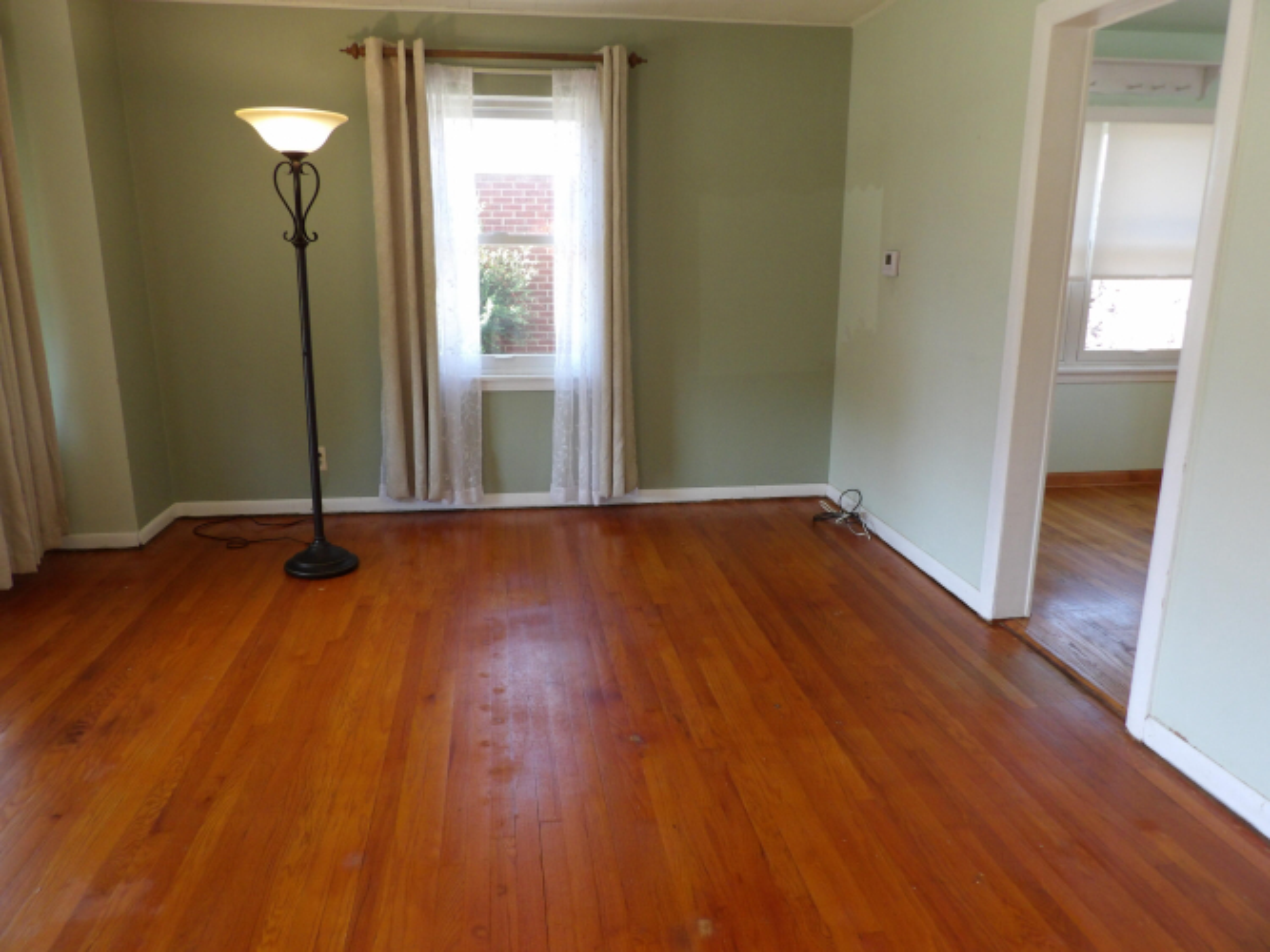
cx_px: 635
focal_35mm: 24
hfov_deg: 71.6
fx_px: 880
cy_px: 476
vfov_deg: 56.8
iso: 184
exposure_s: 1/33
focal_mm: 4.3
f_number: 3.2
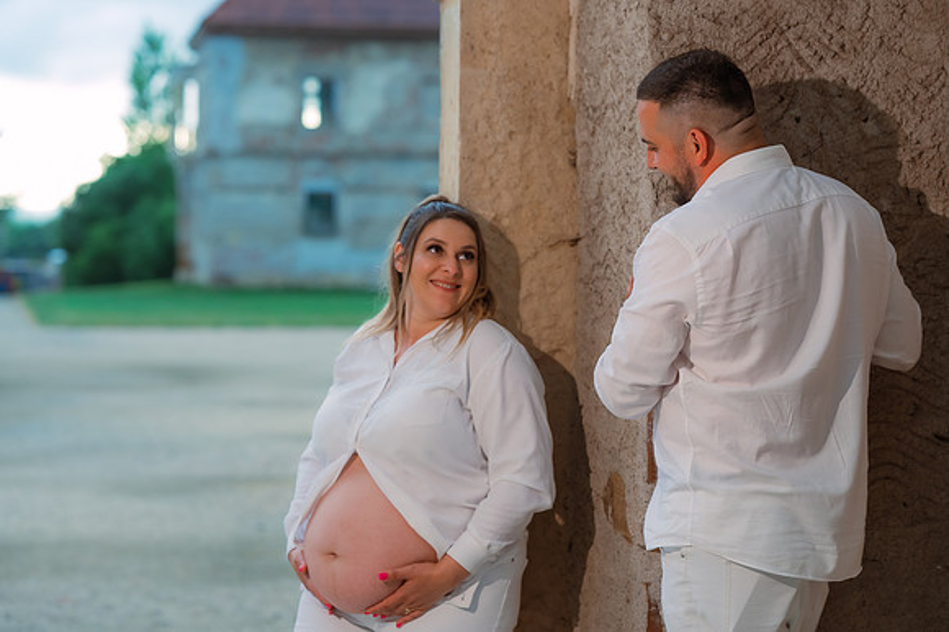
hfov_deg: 22.2
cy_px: 315
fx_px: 2420
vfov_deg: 14.9
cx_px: 496
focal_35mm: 92
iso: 1600
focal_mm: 85
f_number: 3.2
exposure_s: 1/200
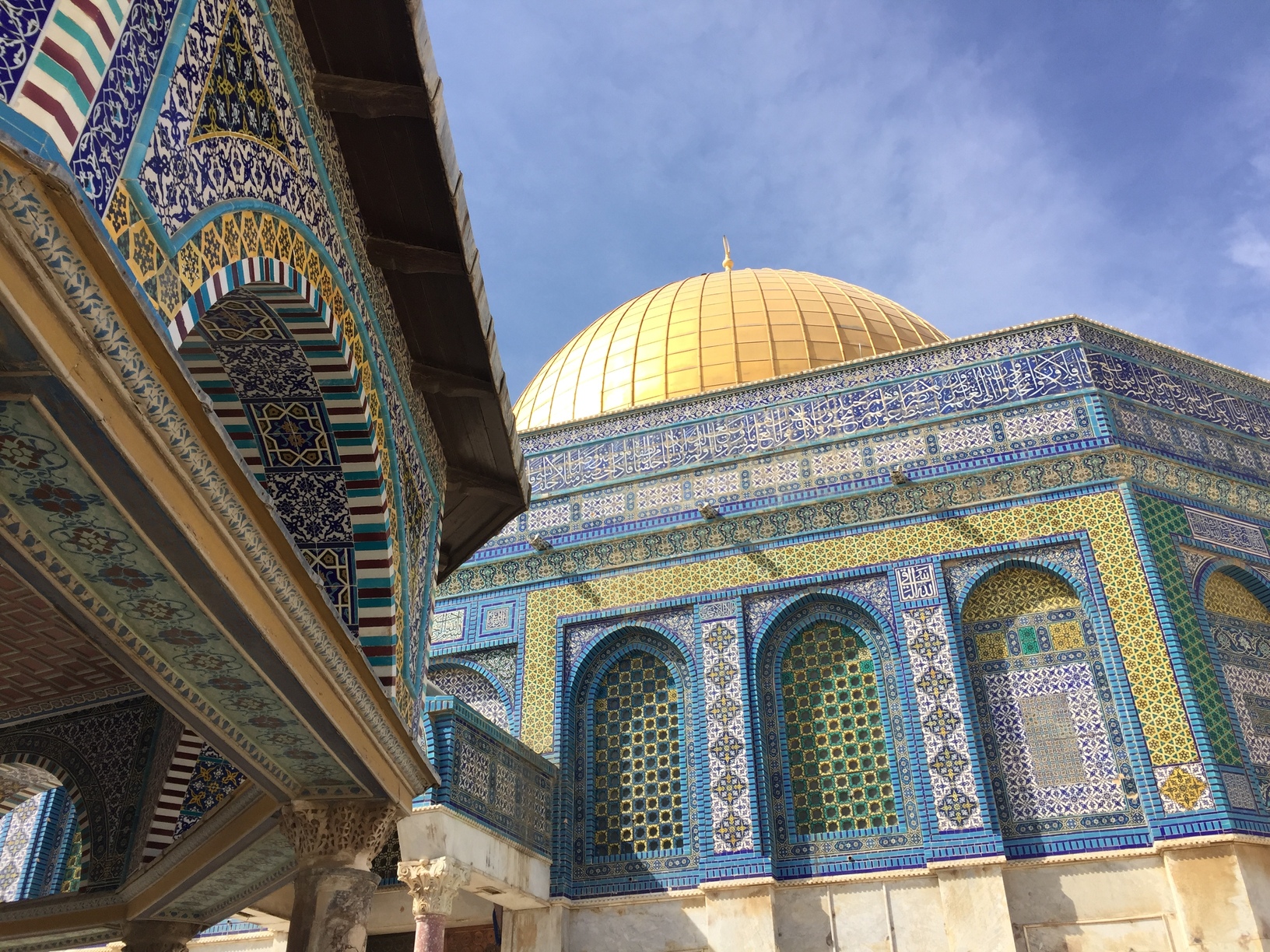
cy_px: 476
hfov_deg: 61.7
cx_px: 635
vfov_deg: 48.2
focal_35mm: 29
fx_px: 1064
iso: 32
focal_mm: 4.15
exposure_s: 1/1522
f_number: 2.2
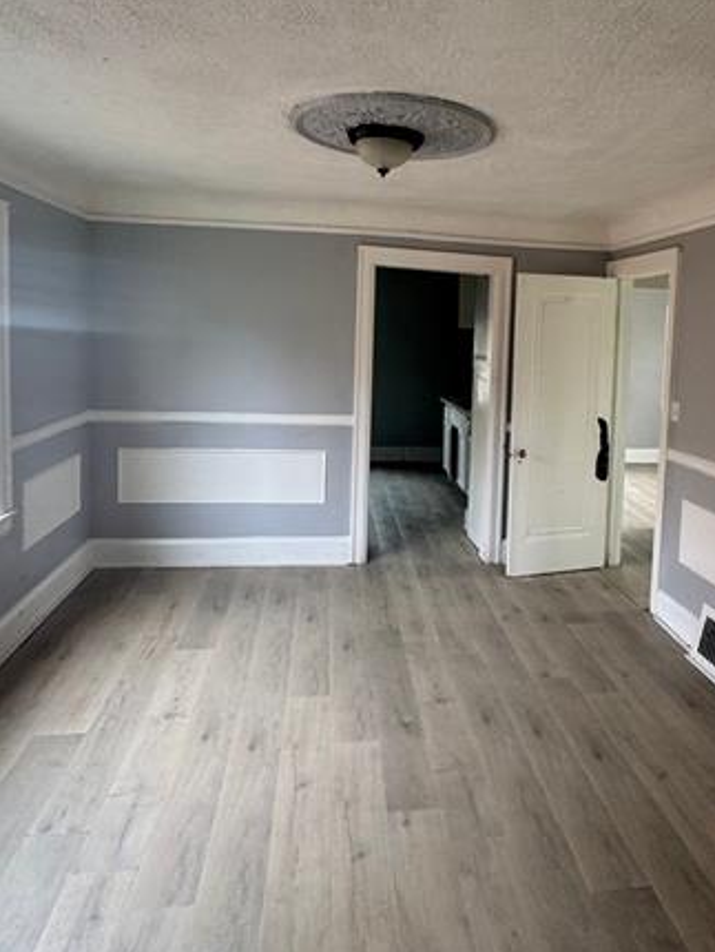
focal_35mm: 25
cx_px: 423
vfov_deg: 68.6
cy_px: 376
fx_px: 688
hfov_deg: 54.6
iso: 100
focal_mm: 2.22
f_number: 2.2
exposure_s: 1/99
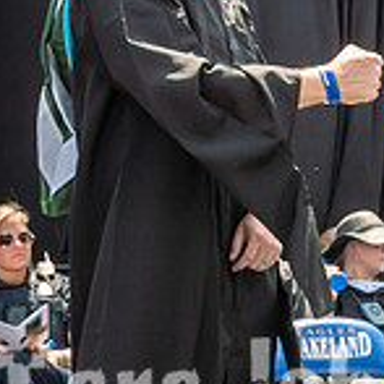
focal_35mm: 135
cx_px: 574
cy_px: 321
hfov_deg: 12.3
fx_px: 1694
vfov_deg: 12.9
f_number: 7.1
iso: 200
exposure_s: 1/800
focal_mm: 20
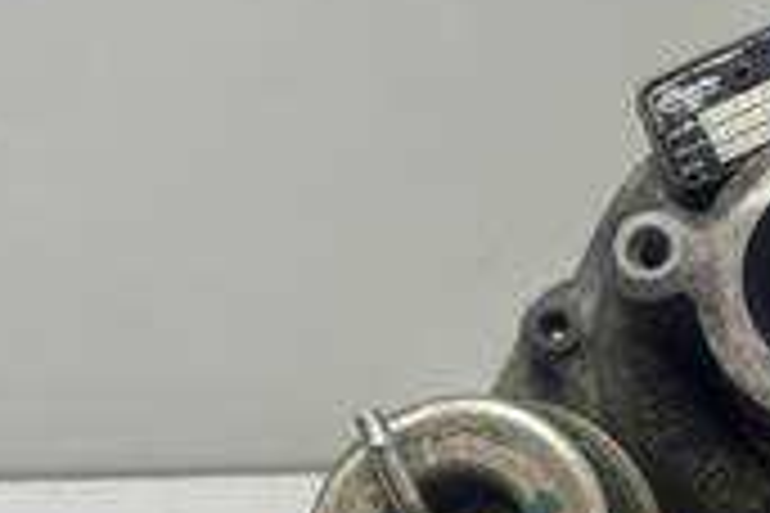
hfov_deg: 25.4
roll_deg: +1.5
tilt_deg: -21.3
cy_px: 382
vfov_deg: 17.8
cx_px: 765
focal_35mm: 76
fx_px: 1625
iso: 100
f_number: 1.6
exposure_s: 1/100
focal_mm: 4.2
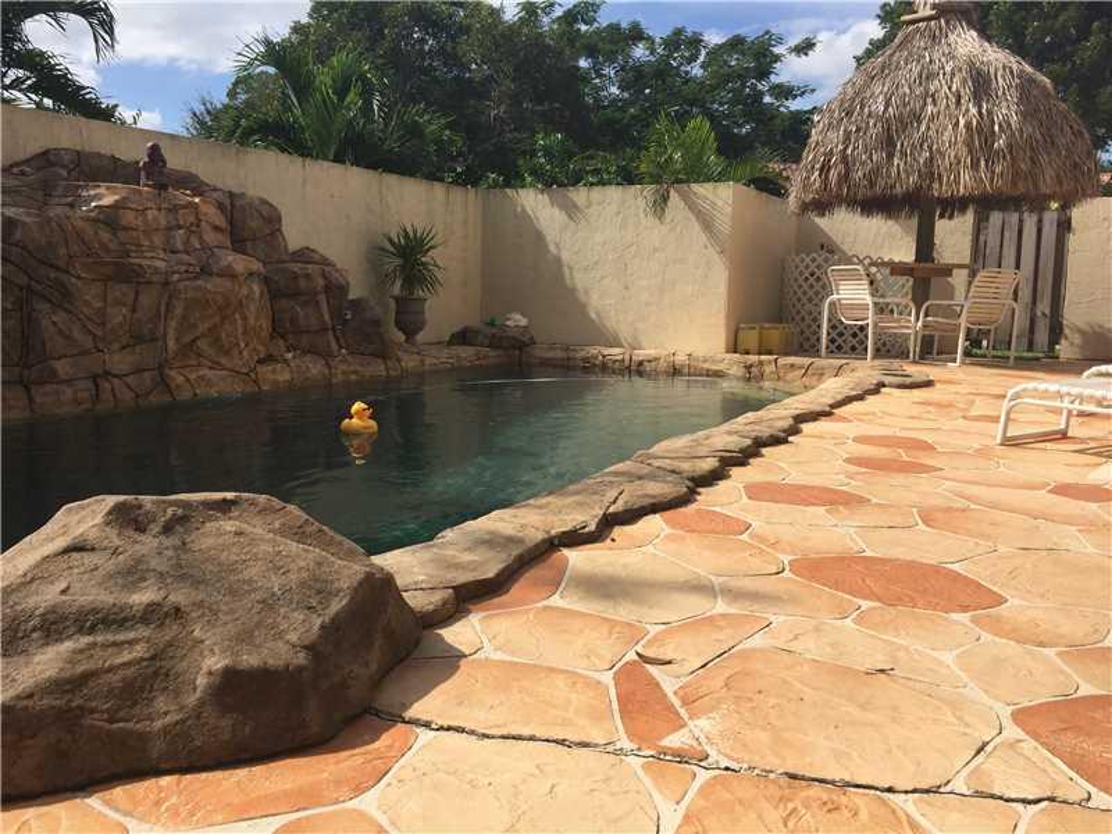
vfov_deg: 48.2
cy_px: 417
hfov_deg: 61.7
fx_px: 932
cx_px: 556
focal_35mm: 29
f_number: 2.2
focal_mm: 4.15
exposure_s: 1/2326
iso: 32
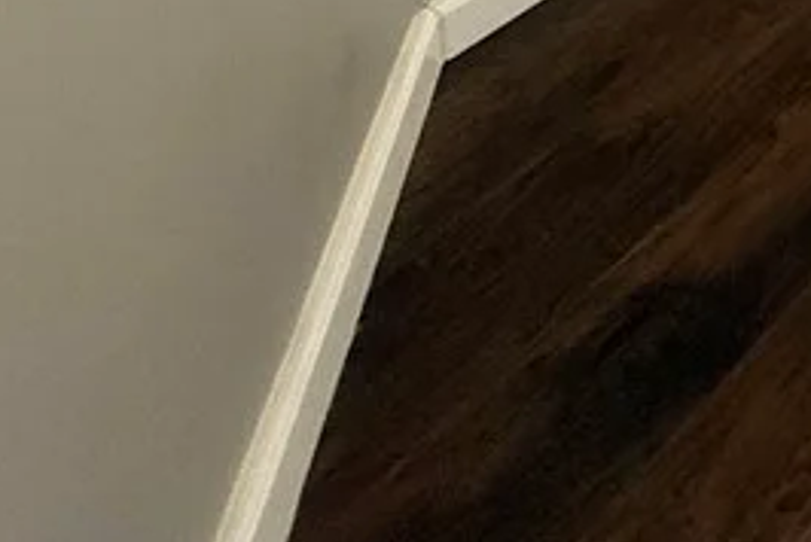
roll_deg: -1.5
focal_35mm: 56
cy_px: -591
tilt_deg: -9.2
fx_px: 1263
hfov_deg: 27.0
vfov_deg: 16.8
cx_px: 1168
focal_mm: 2.22
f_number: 2.2
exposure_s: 1/60
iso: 320
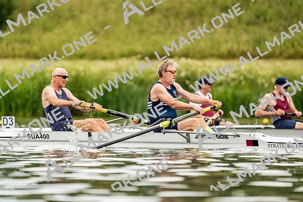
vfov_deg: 2.5
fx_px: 4605
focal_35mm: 547
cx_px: 152
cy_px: 101
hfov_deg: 3.8
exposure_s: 1/2000
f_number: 6.3
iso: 640
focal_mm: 547
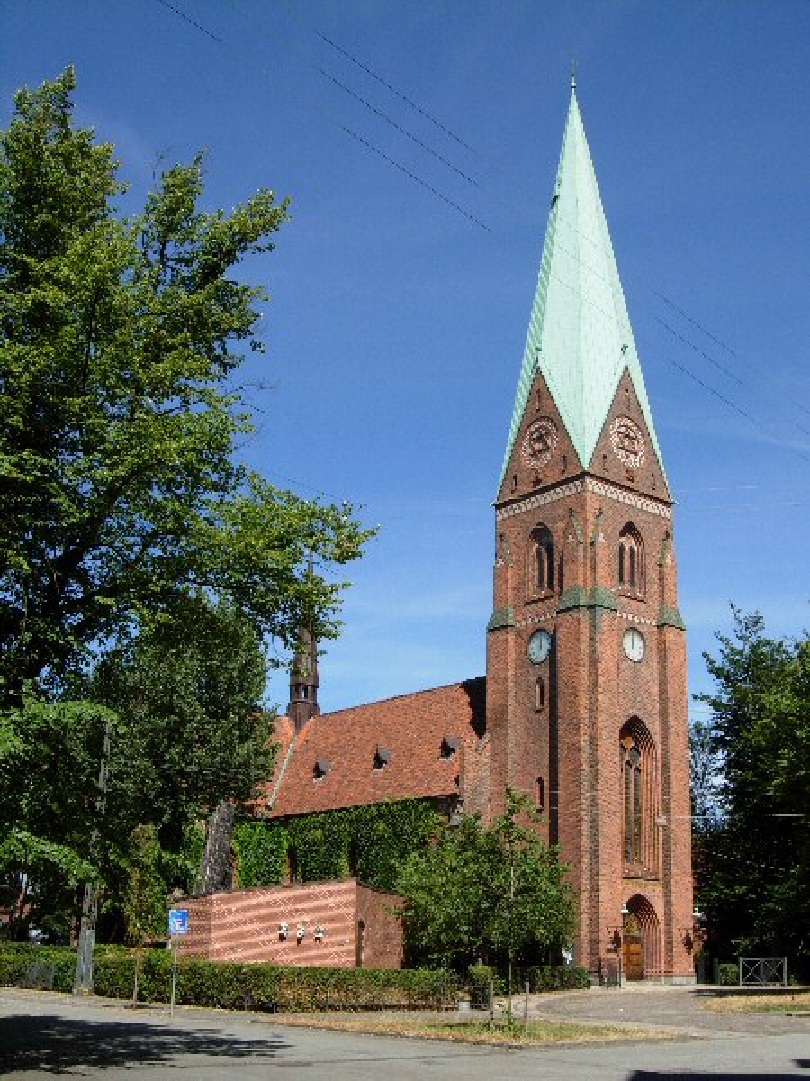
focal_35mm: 36
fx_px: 1123
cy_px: 540
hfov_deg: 39.7
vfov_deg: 51.4
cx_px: 405
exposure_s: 1/322
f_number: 6.1
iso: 50
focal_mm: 7.5
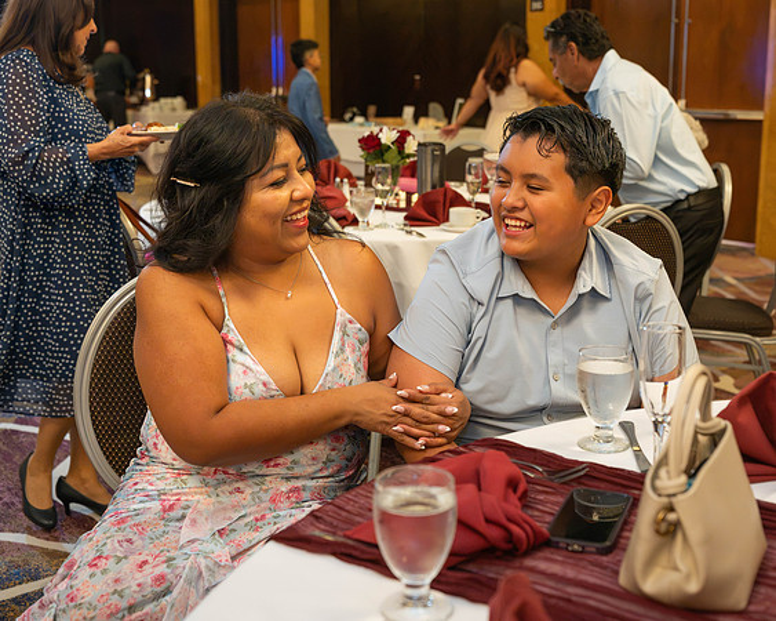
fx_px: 1028
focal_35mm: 45
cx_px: 437
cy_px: 271
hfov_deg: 41.3
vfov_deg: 33.5
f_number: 3.5
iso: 2500
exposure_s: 1/160
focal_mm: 35
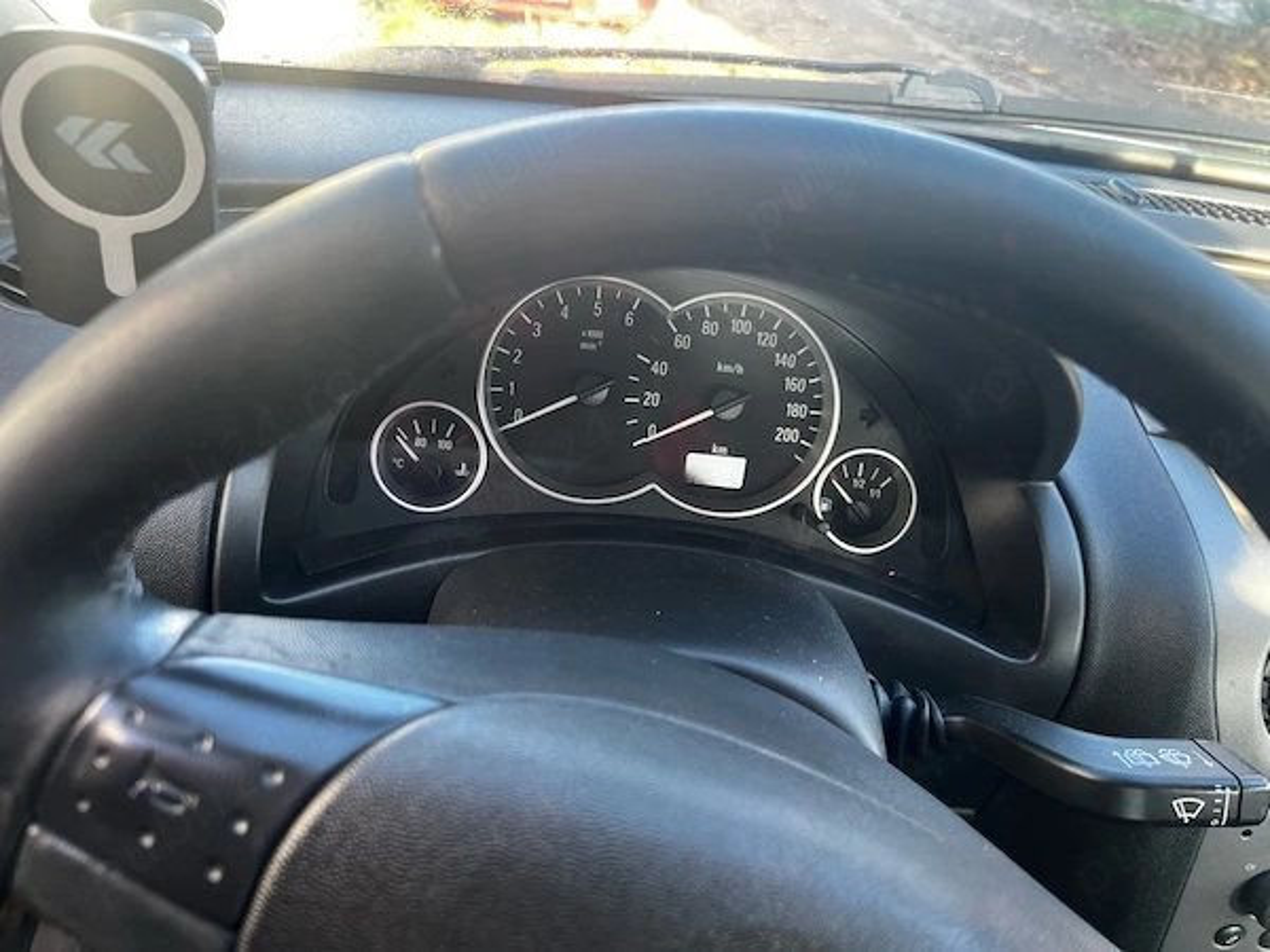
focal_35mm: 26
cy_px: 476
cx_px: 635
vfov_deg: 53.1
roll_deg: -8.2
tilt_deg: -32.5
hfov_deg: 67.3
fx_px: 954
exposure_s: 1/121
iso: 100
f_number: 1.5
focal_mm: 5.7
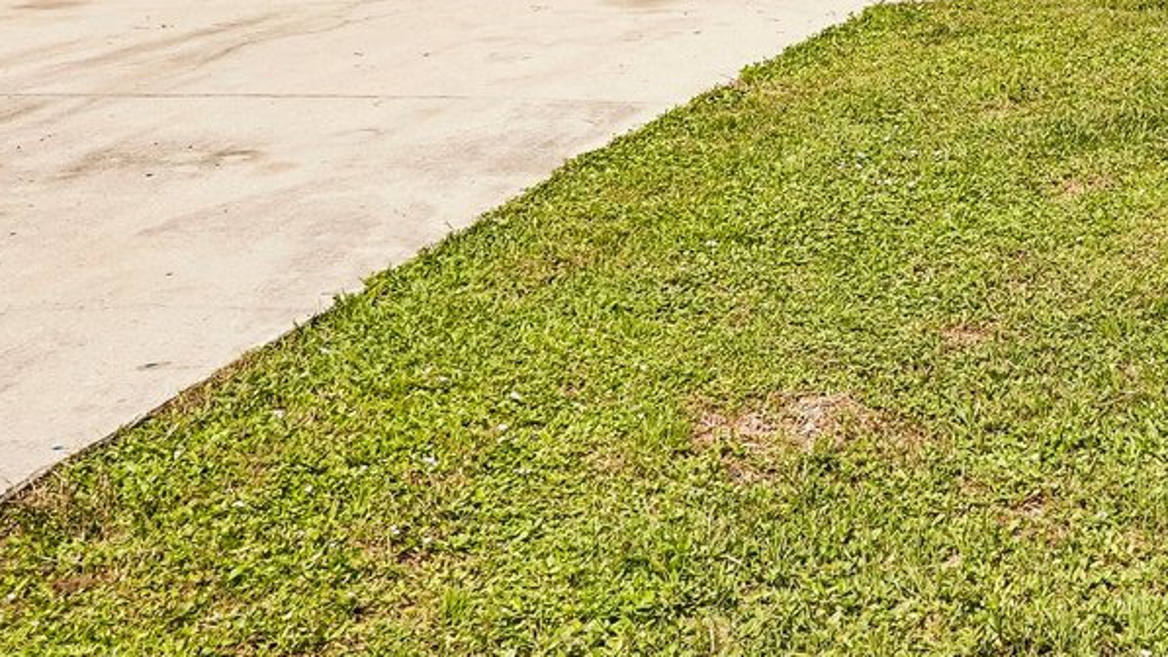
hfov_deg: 23.4
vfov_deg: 14.2
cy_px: -245
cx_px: 1495
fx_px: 2503
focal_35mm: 81
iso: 400
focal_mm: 22.5
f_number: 8
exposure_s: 1/1250
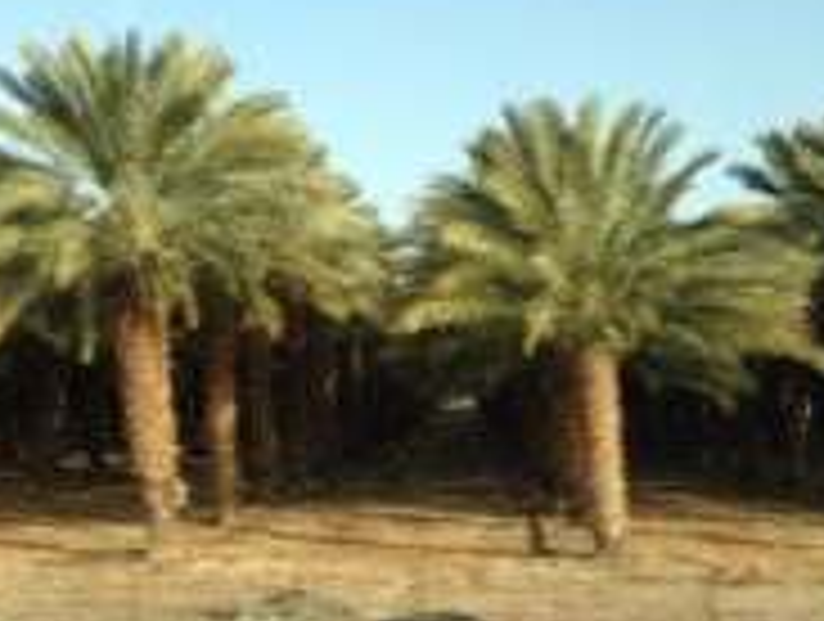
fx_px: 1717
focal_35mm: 72
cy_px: 324
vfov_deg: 20.5
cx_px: 414
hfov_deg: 27.0
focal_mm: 4.12
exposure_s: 1/218
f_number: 2.4
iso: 50
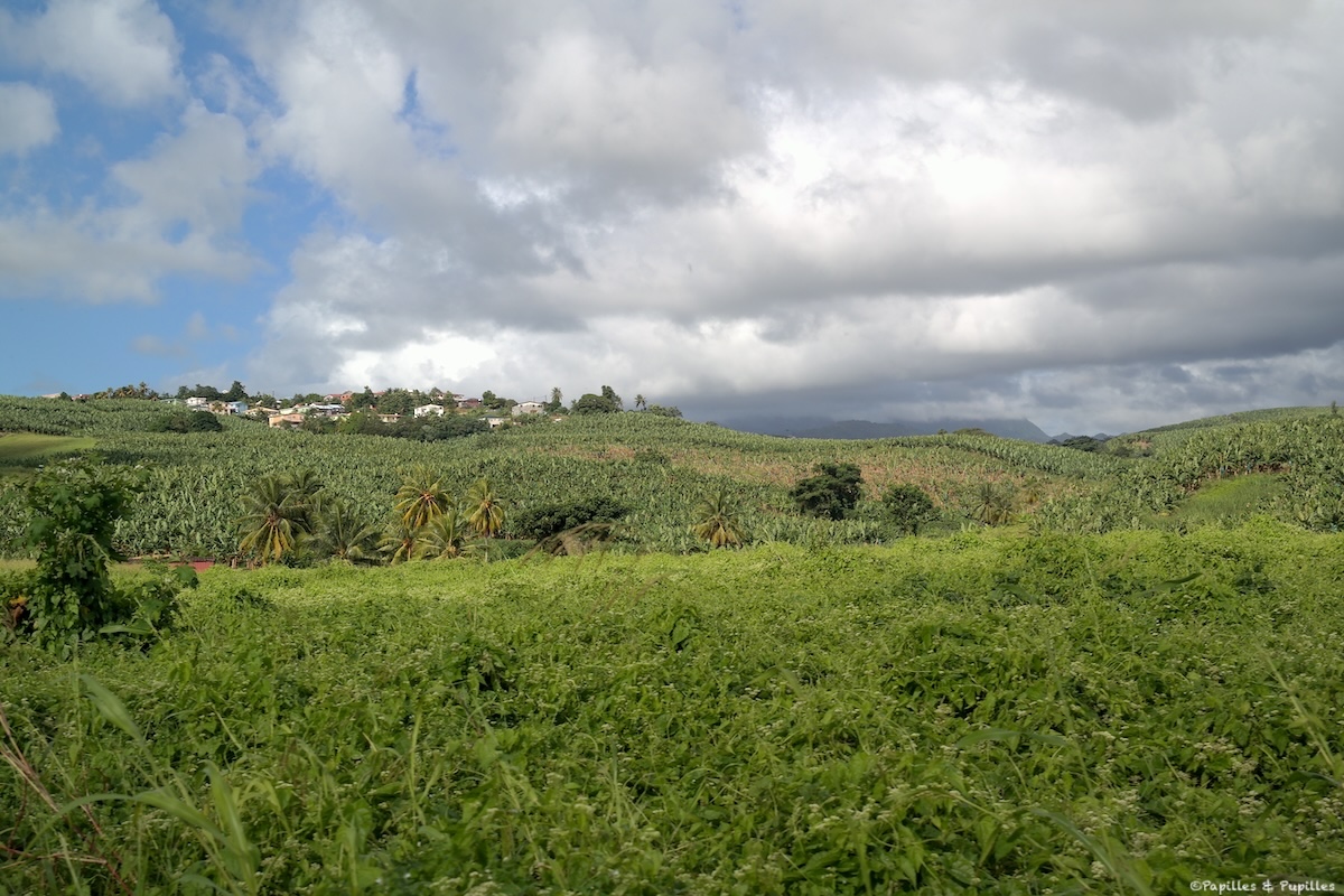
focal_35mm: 46
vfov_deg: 29.2
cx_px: 672
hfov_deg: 42.7
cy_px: 448
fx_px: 1717
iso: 100
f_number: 8
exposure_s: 1/400
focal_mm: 30
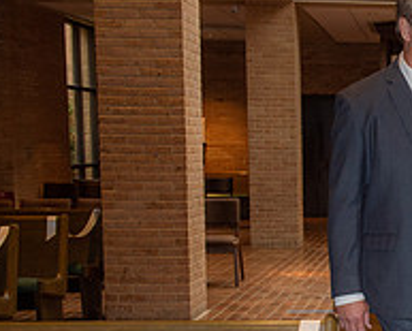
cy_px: 271
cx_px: 538
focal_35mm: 90
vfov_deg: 17.0
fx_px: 1099
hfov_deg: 19.5
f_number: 5.6
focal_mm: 32
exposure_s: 1/160
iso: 1250
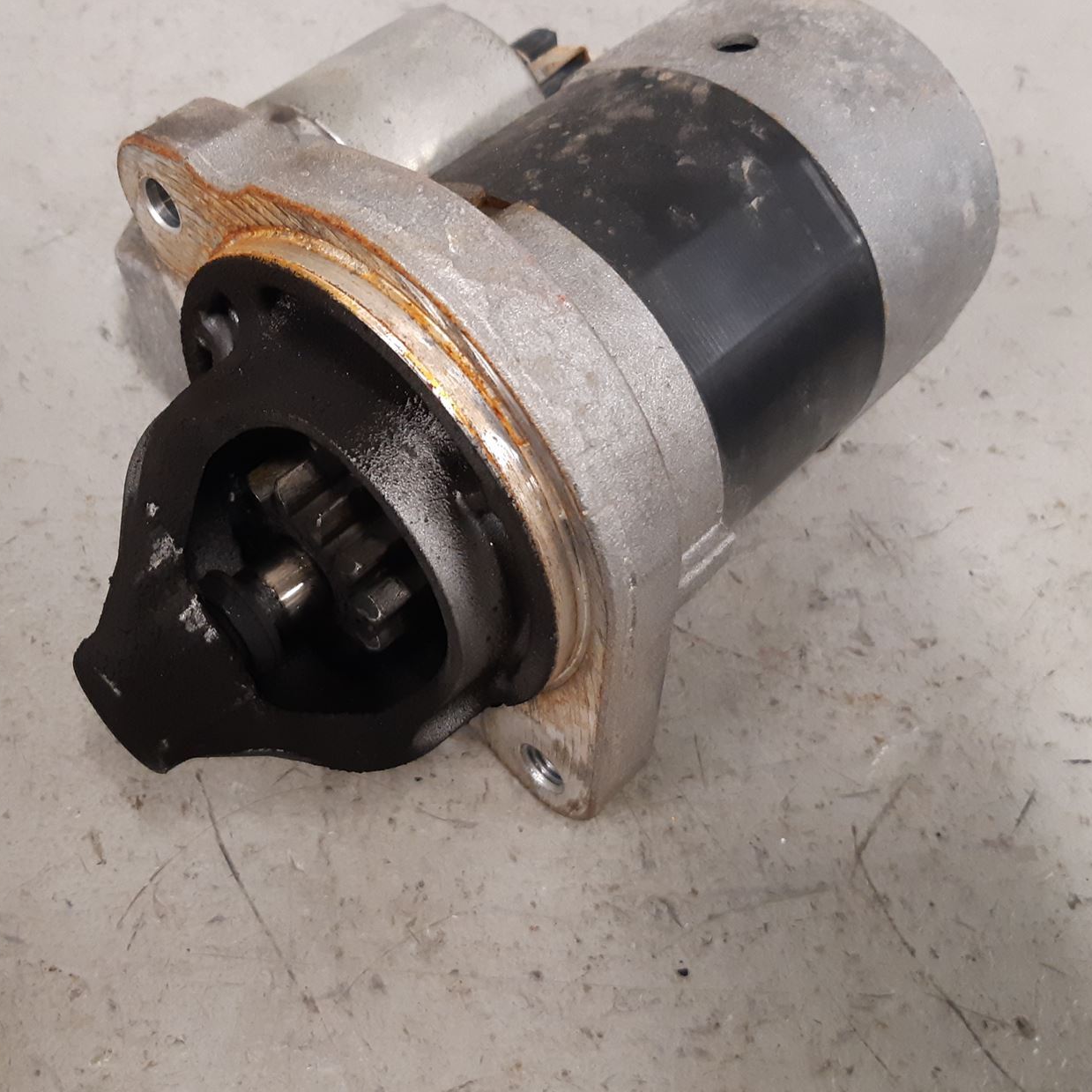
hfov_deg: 43.4
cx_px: 382
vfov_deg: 43.8
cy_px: 479
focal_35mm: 38
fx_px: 1356
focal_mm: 3.93
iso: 250
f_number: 1.7
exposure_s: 1/50
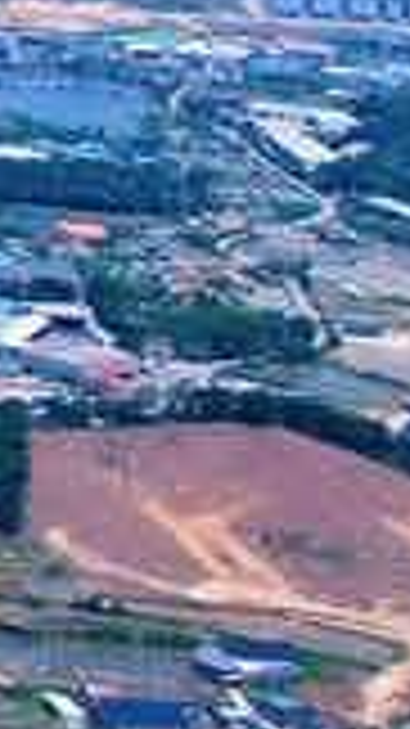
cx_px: -1703
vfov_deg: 12.7
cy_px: -200
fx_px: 3173
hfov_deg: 5.4
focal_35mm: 164
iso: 100
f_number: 2.8
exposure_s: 1/2500
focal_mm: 8.38
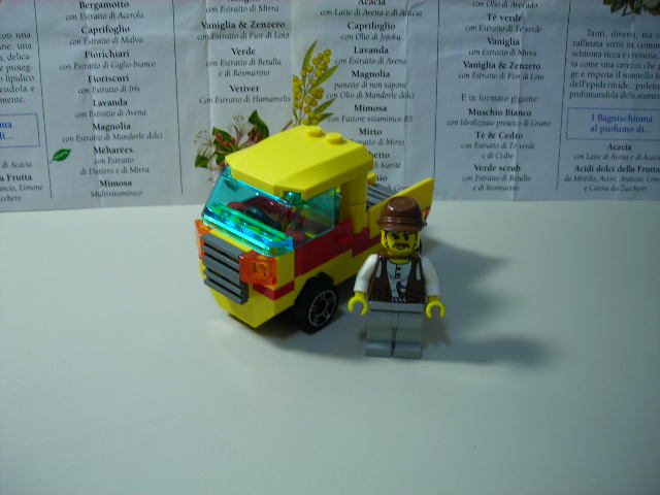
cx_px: 330
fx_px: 725
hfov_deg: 49.0
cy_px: 248
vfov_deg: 37.7
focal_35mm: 38
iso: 50
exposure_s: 1/6.6
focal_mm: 6.3
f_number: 3.2
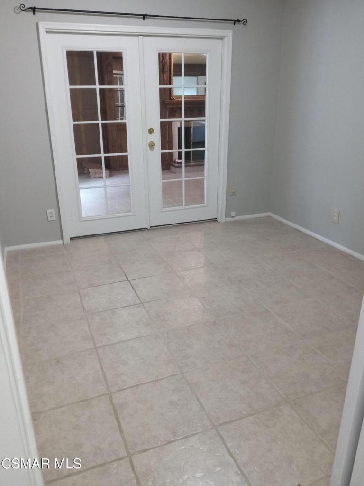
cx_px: 182
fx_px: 393
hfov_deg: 49.7
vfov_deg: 63.4
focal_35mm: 28
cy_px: 243
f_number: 2.2
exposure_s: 1/30
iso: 1030
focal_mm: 3.71
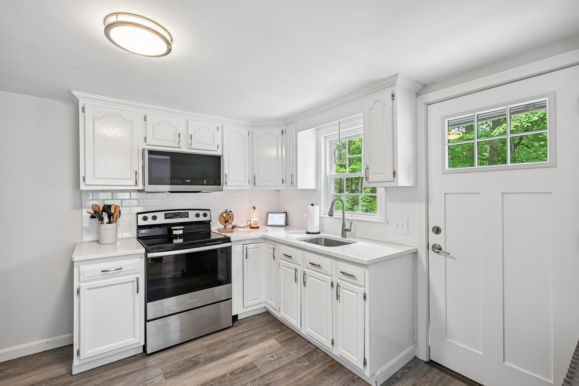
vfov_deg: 73.7
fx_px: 257
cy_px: 193
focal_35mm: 16
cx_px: 290
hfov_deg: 96.7
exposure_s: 1/13
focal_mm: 16
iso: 400
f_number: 8
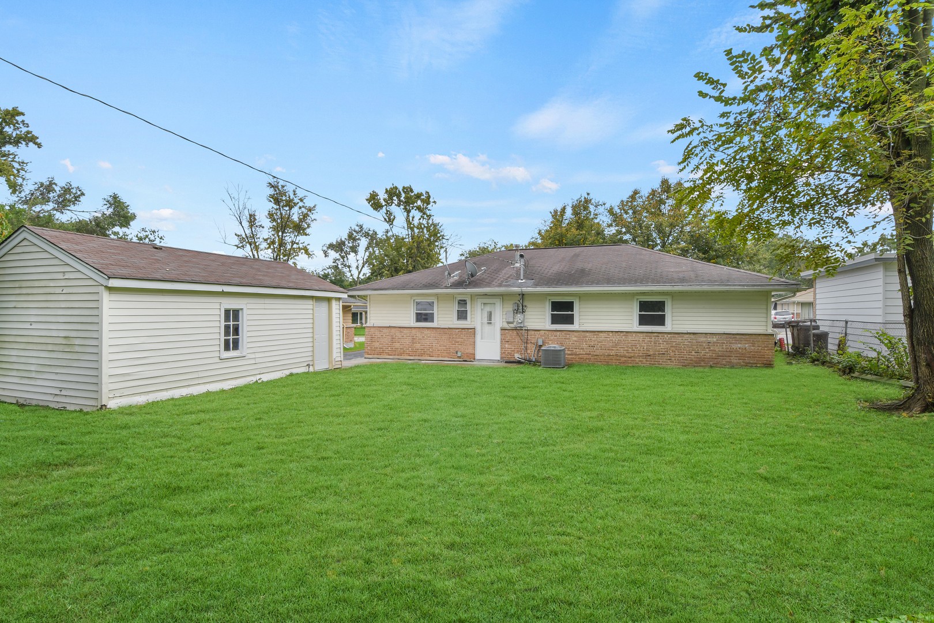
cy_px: 312
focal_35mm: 18
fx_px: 467
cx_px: 467
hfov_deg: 90.0
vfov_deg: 67.4
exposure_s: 1/160
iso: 200
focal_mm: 12
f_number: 8
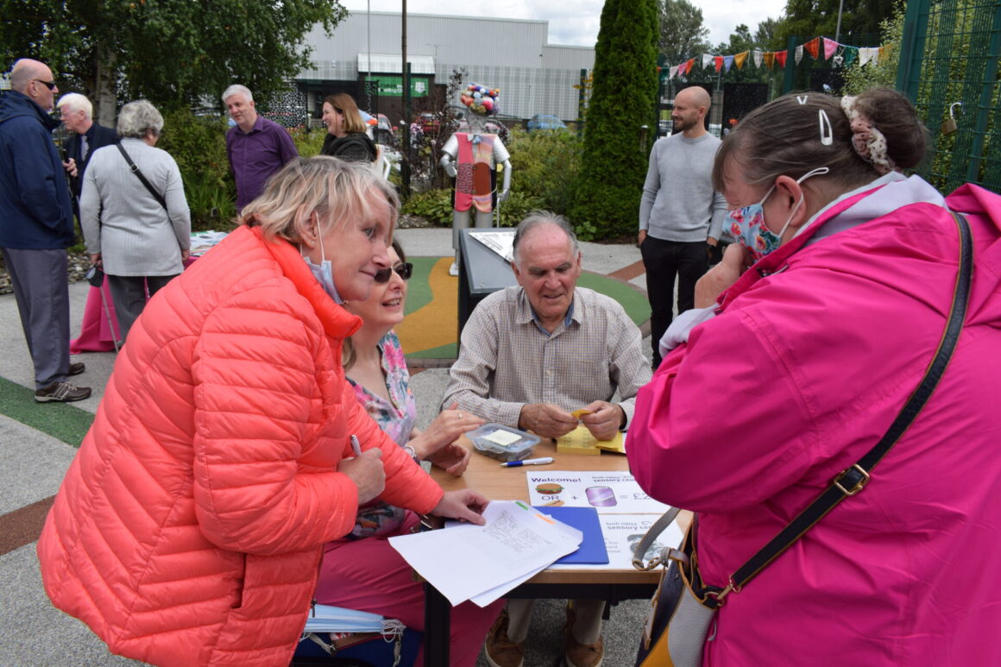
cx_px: 500
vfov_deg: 47.9
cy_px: 334
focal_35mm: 27
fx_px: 751
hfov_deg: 67.4
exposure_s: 1/400
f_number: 8
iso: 200
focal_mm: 18
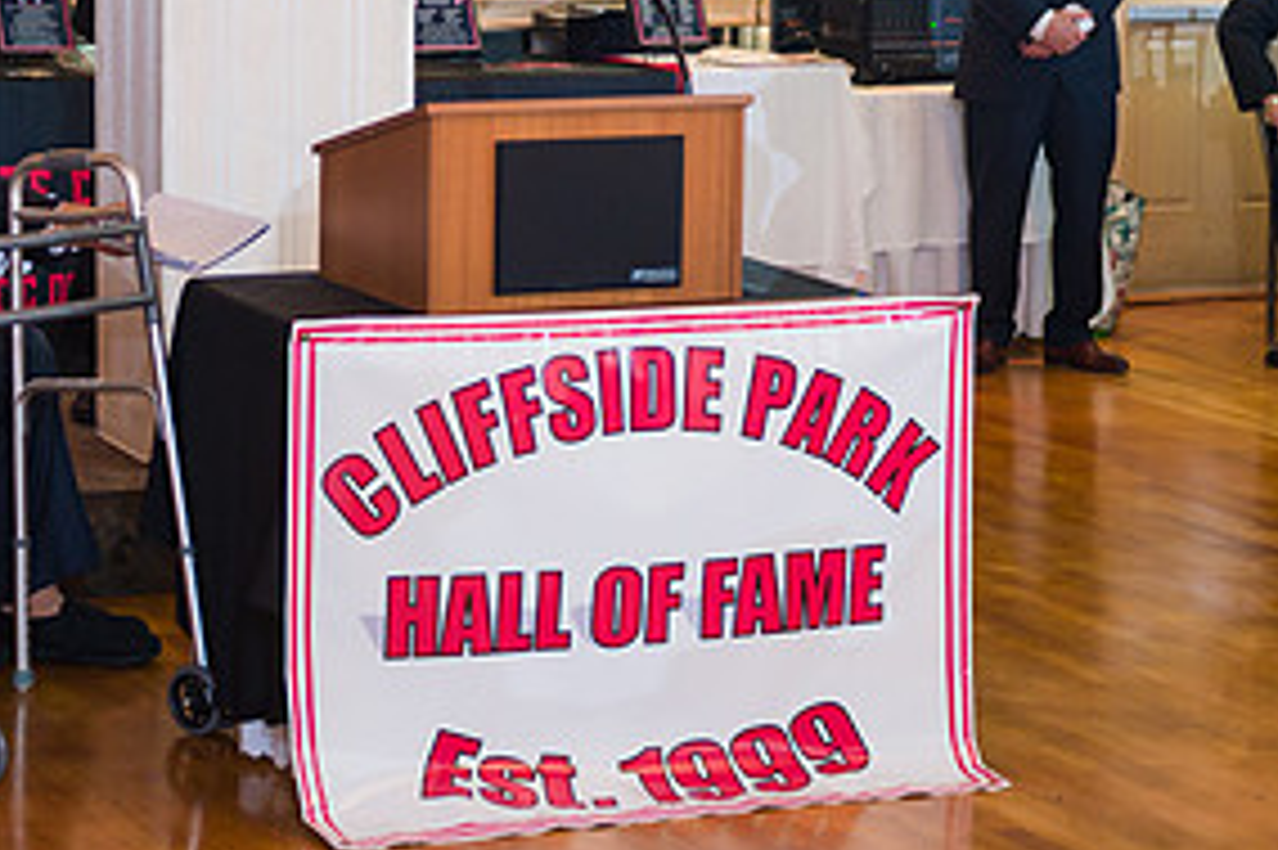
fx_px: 4115
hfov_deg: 17.6
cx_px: 425
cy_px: 86
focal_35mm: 116
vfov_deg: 11.7
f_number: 3.2
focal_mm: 55
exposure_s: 1/200
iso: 1000
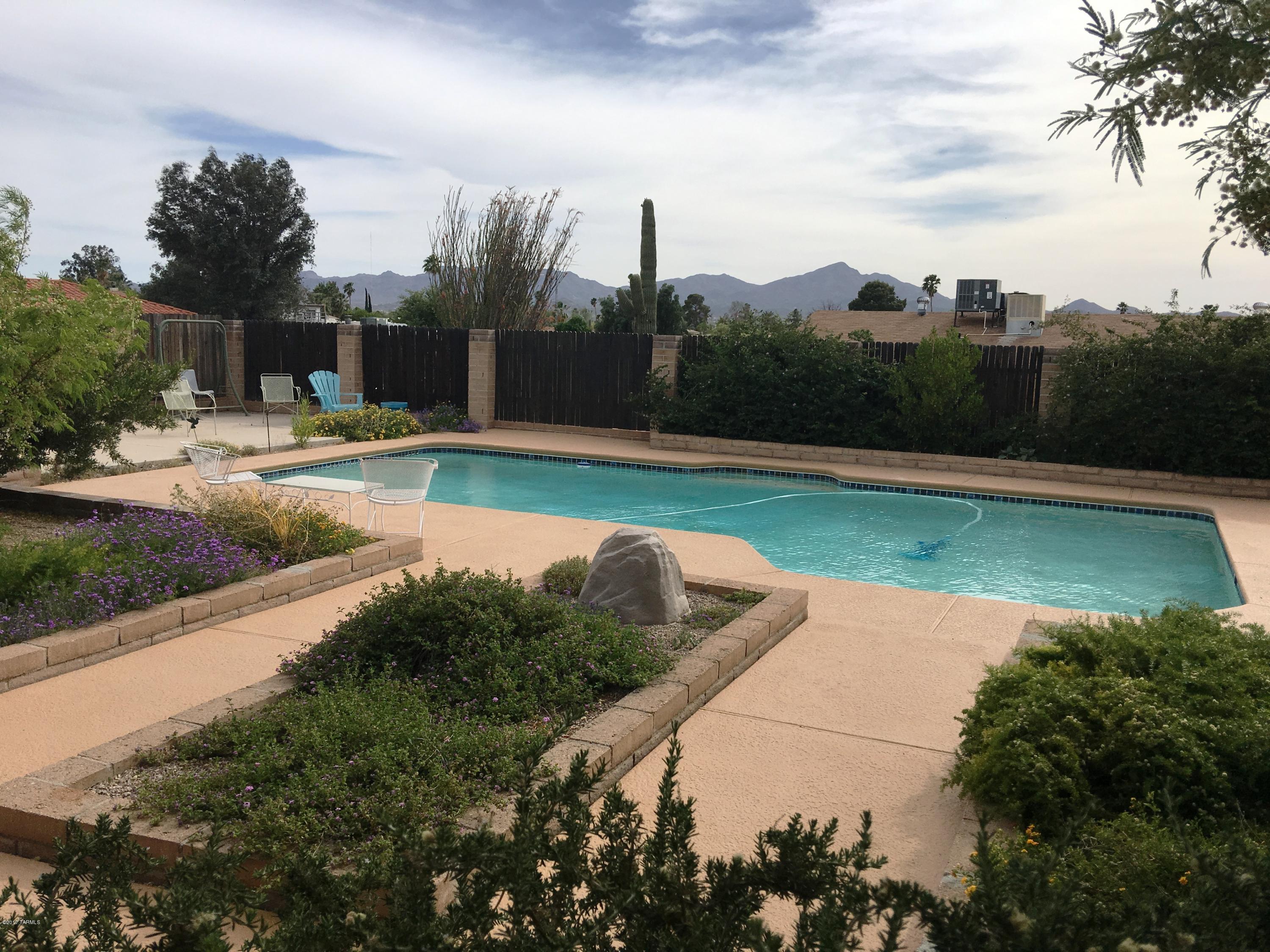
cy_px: 476
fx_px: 1064
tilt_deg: -6.8
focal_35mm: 29
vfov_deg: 48.2
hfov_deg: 61.7
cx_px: 635
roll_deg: -2.0
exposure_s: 1/2331
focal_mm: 4.15
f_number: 2.2
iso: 25
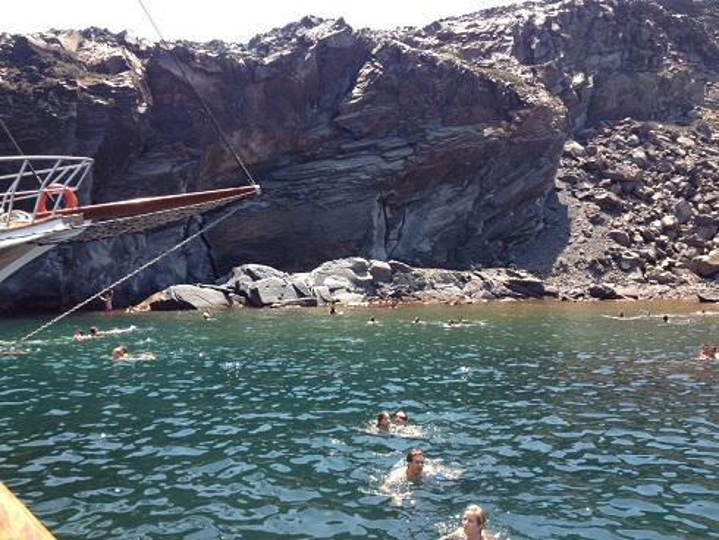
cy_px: 270
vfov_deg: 40.7
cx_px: 360
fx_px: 727
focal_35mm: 35
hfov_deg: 52.6
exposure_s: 1/502
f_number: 2.4
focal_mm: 4.28
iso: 64
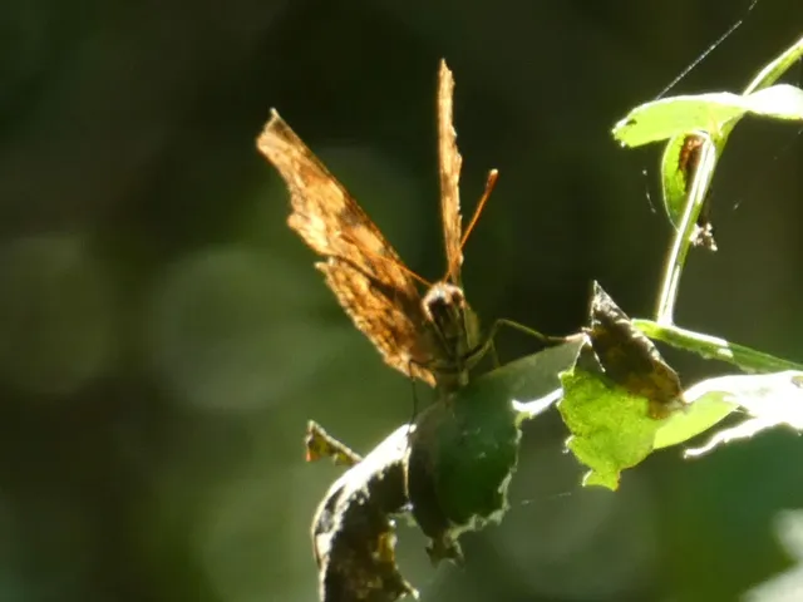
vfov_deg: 2.7
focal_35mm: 549
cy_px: 301
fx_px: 12735
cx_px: 402
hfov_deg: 3.6
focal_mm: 98.3
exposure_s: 1/100
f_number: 5.6
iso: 200
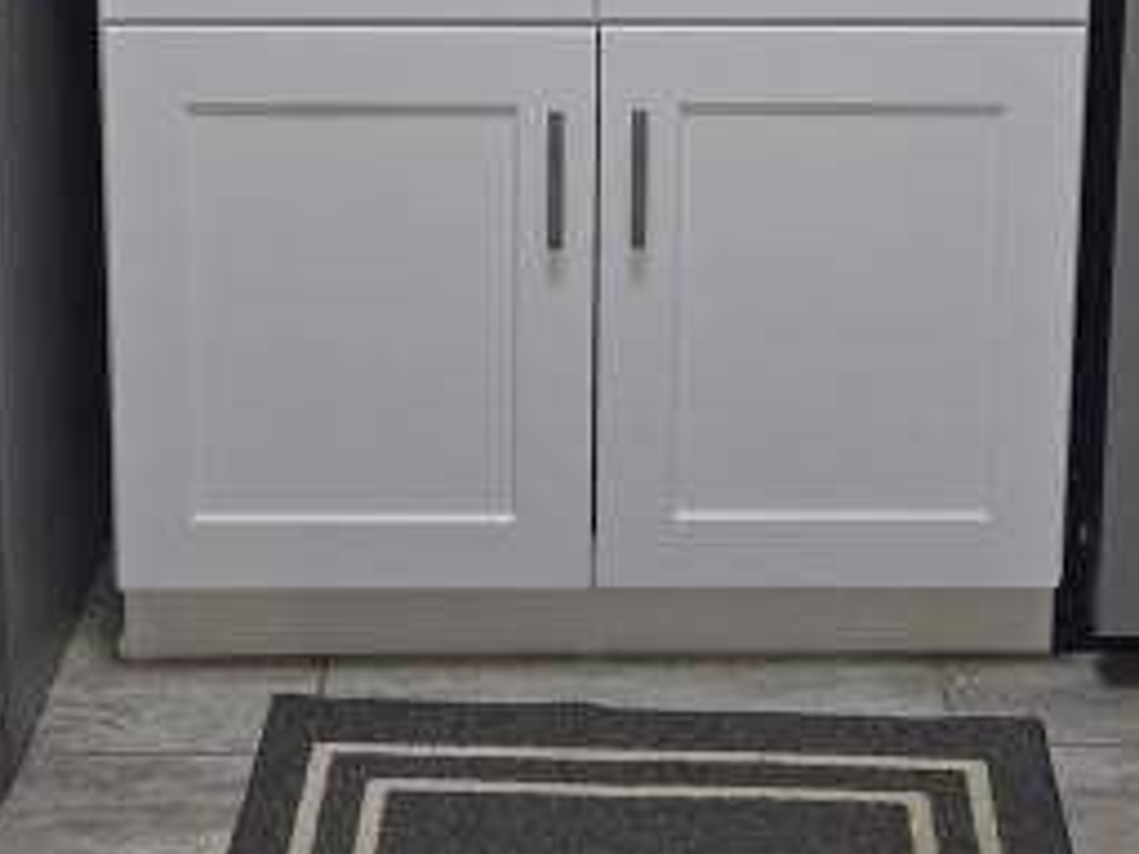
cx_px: 552
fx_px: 2369
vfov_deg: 19.1
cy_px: -214
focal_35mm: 72
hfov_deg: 27.0
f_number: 1.8
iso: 80
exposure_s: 1/120
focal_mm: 5.4
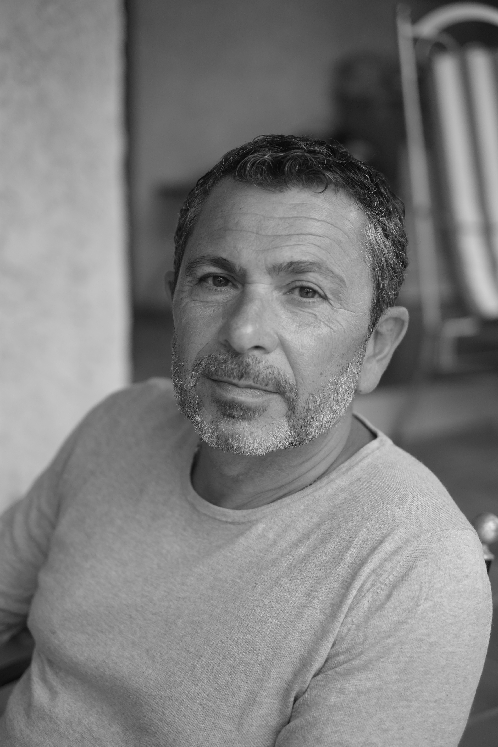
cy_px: 374
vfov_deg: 37.5
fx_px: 1100
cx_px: 249
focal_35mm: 53
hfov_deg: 25.5
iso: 200
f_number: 1.8
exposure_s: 1/150
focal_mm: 35
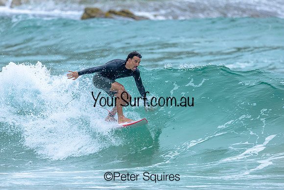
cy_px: 83
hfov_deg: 1.9
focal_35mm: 1100
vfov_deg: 1.3
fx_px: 8676
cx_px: 122
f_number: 6.3
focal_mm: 800
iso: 640
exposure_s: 1/2500
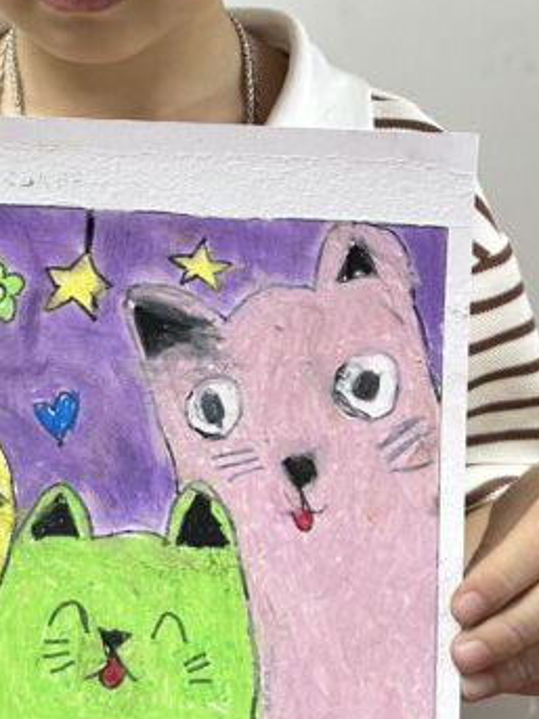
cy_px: 46
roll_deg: -4.2
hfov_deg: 20.5
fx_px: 1454
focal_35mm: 70
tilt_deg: -1.4
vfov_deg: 26.7
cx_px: 48
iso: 125
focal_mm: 6.86
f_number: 1.78
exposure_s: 1/100
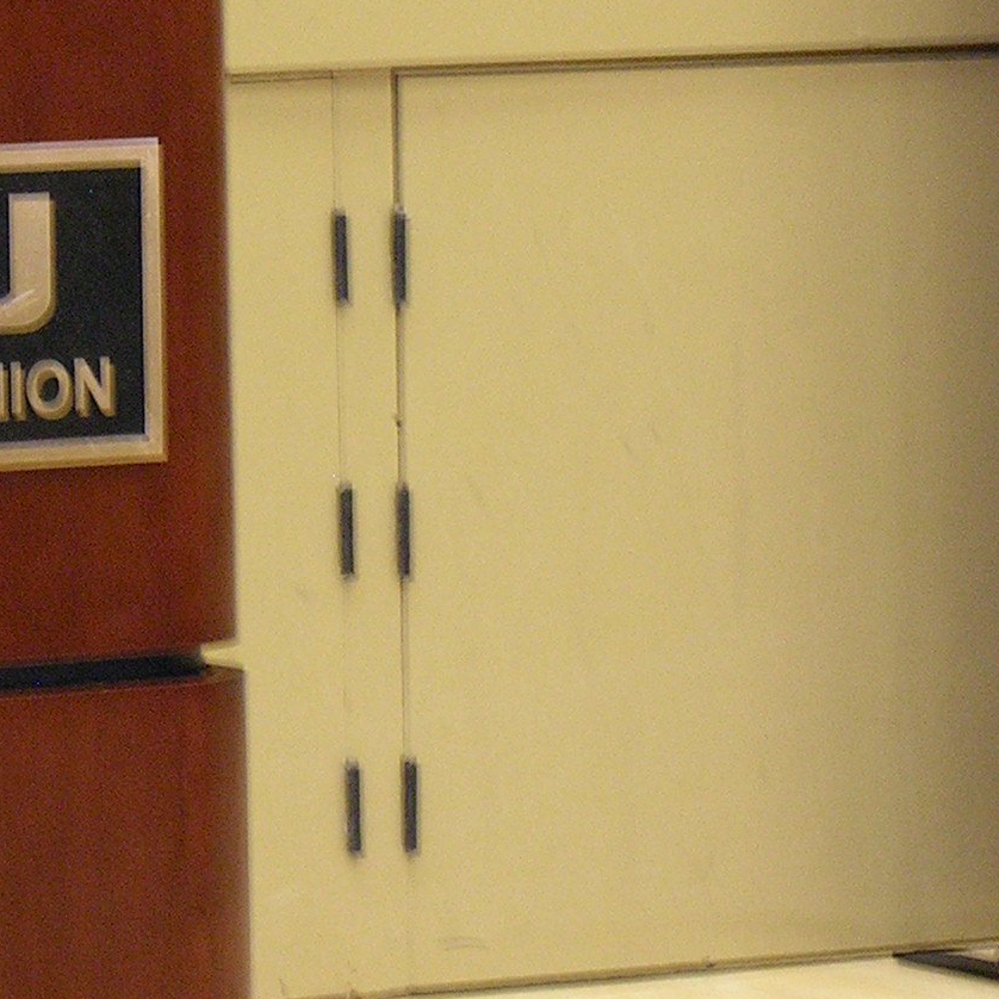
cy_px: 14
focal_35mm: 296
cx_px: 234
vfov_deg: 5.9
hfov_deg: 5.9
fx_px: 9665
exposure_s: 1/4.4
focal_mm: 21.8
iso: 141
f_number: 4.9
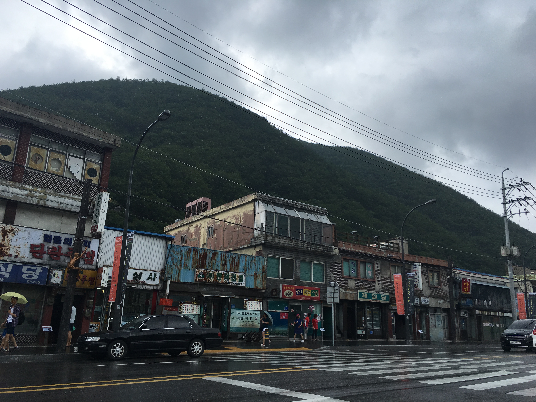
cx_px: 268
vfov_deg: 48.2
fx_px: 449
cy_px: 201
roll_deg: -2.0
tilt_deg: +14.8
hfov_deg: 61.7
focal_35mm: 29
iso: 25
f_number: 2.2
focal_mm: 4.15
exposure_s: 1/777
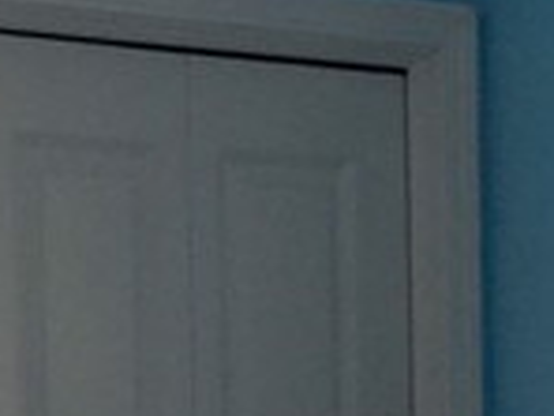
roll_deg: +0.3
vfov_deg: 7.2
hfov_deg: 9.8
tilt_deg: -4.0
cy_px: 768
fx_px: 3217
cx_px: 386
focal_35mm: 201
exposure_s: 1/145
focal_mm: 4.15
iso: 32
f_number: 2.2
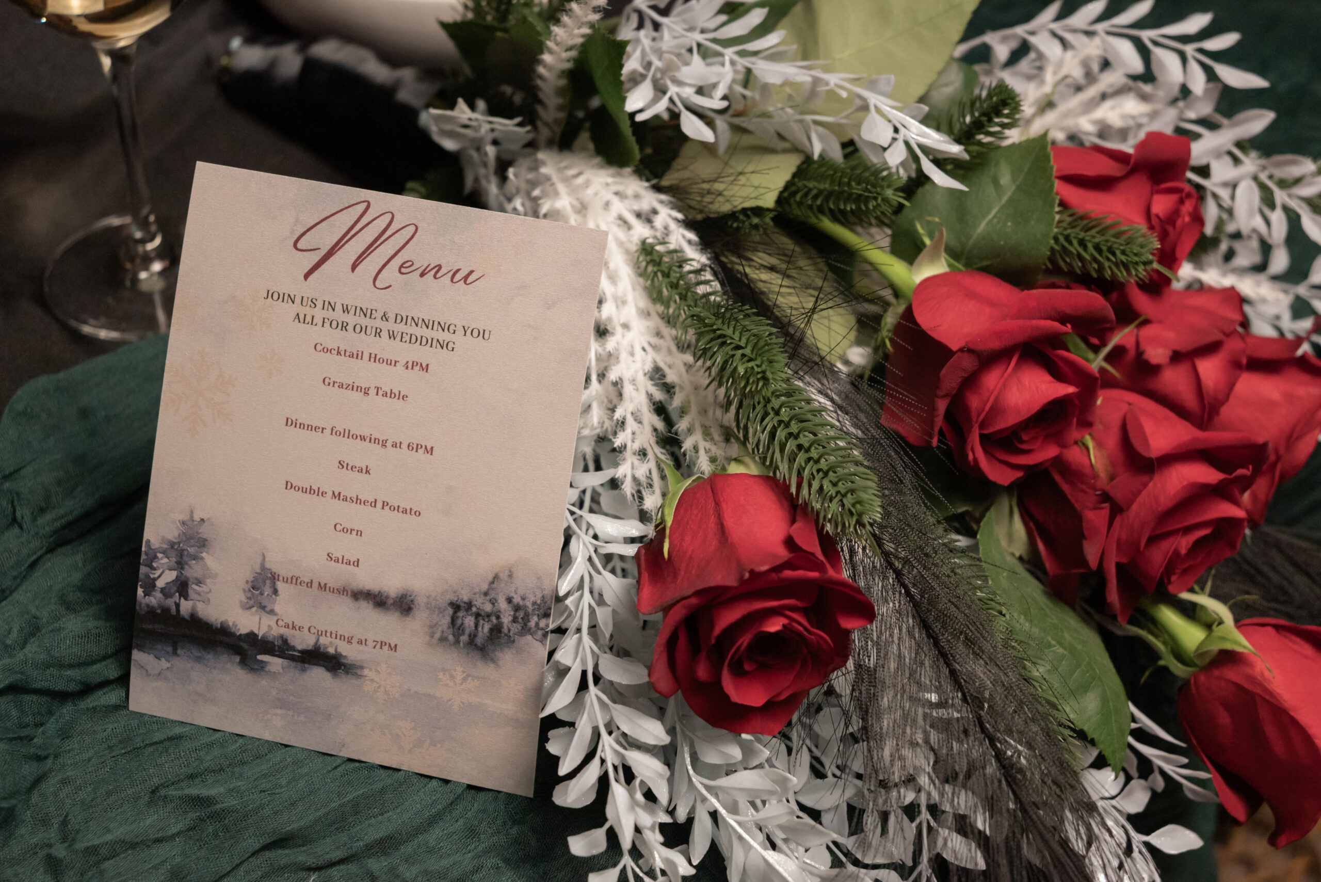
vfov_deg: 27.0
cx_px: 660
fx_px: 1835
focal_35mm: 50
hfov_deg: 39.6
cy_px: 441
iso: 2000
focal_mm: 50
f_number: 6.3
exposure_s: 1/125
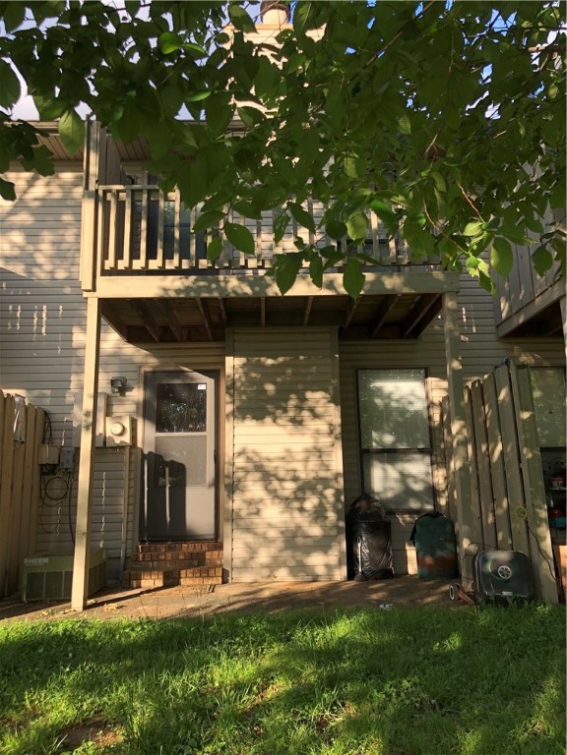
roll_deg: +1.1
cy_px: 378
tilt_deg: +12.5
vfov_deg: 63.4
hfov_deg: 49.7
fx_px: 612
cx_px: 284
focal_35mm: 28
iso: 20
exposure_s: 1/565
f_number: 1.8
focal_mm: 4
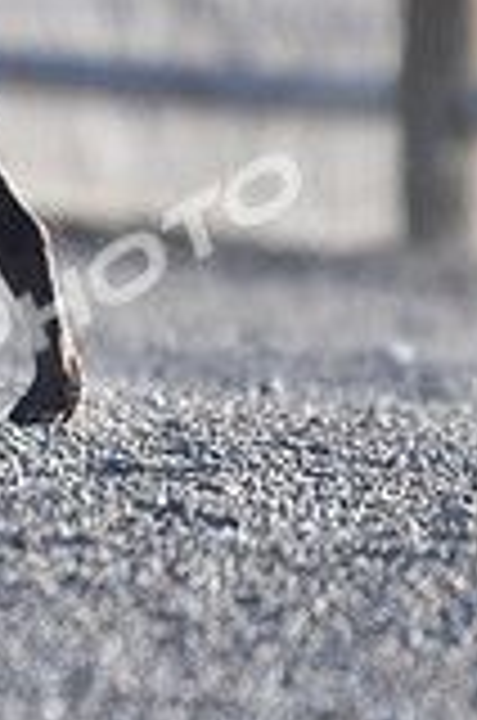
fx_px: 21756
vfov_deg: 1.9
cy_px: 25
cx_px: -747
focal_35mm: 1090
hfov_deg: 1.3
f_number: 2.8
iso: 450
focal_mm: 200
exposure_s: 1/4000
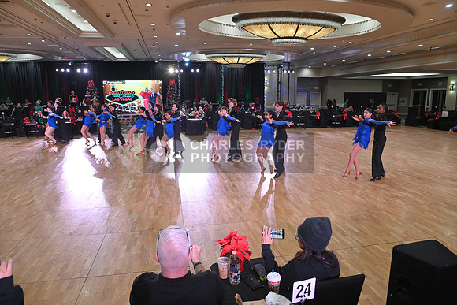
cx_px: 228
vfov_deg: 53.2
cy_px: 152
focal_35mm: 24
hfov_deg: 73.7
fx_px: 305
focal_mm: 24
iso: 3200
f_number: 5.6
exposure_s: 1/400
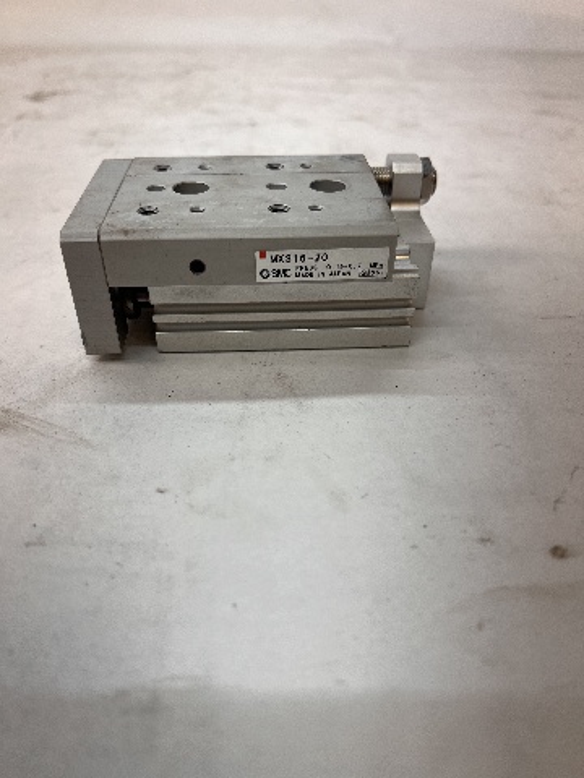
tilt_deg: -37.8
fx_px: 585
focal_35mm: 26
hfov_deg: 53.1
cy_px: 389
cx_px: 292
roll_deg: -1.0
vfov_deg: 67.3
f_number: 1.5
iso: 50
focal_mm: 5.7
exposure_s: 1/924
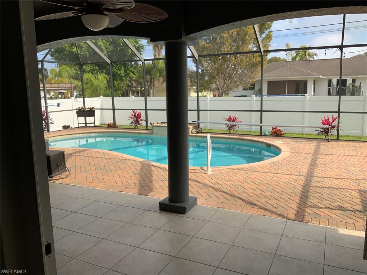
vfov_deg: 48.2
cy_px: 138
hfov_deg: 61.7
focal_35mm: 29
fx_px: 307
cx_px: 184
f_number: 1.8
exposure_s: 1/1055
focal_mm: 3
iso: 16
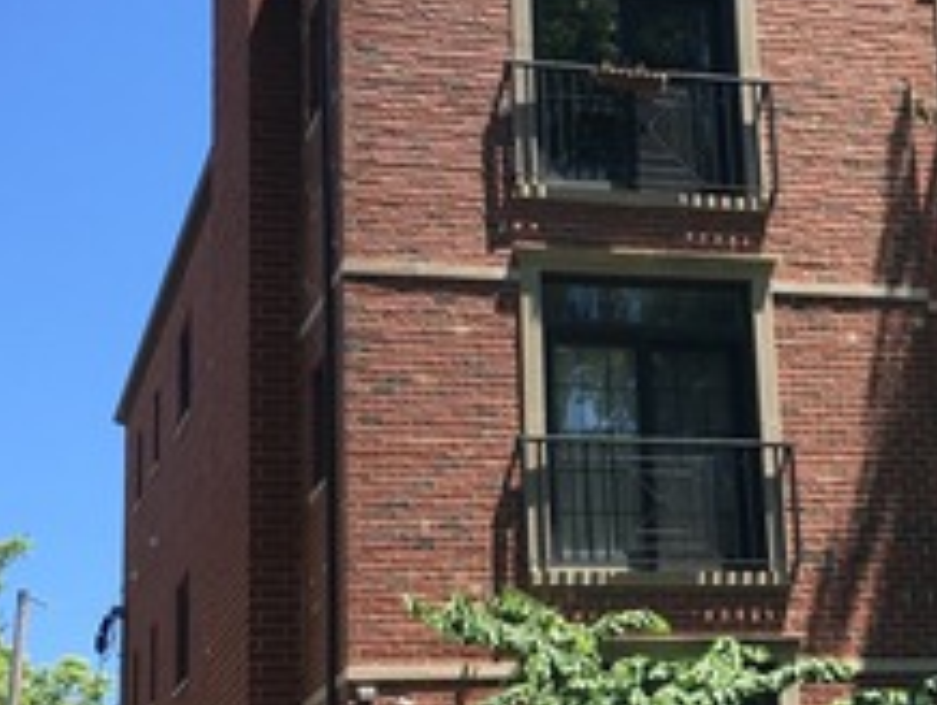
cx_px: 778
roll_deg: +4.0
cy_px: 352
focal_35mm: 85
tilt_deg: +16.2
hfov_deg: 22.6
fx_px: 2303
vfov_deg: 17.4
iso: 25
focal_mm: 4.15
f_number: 2.2
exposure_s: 1/725
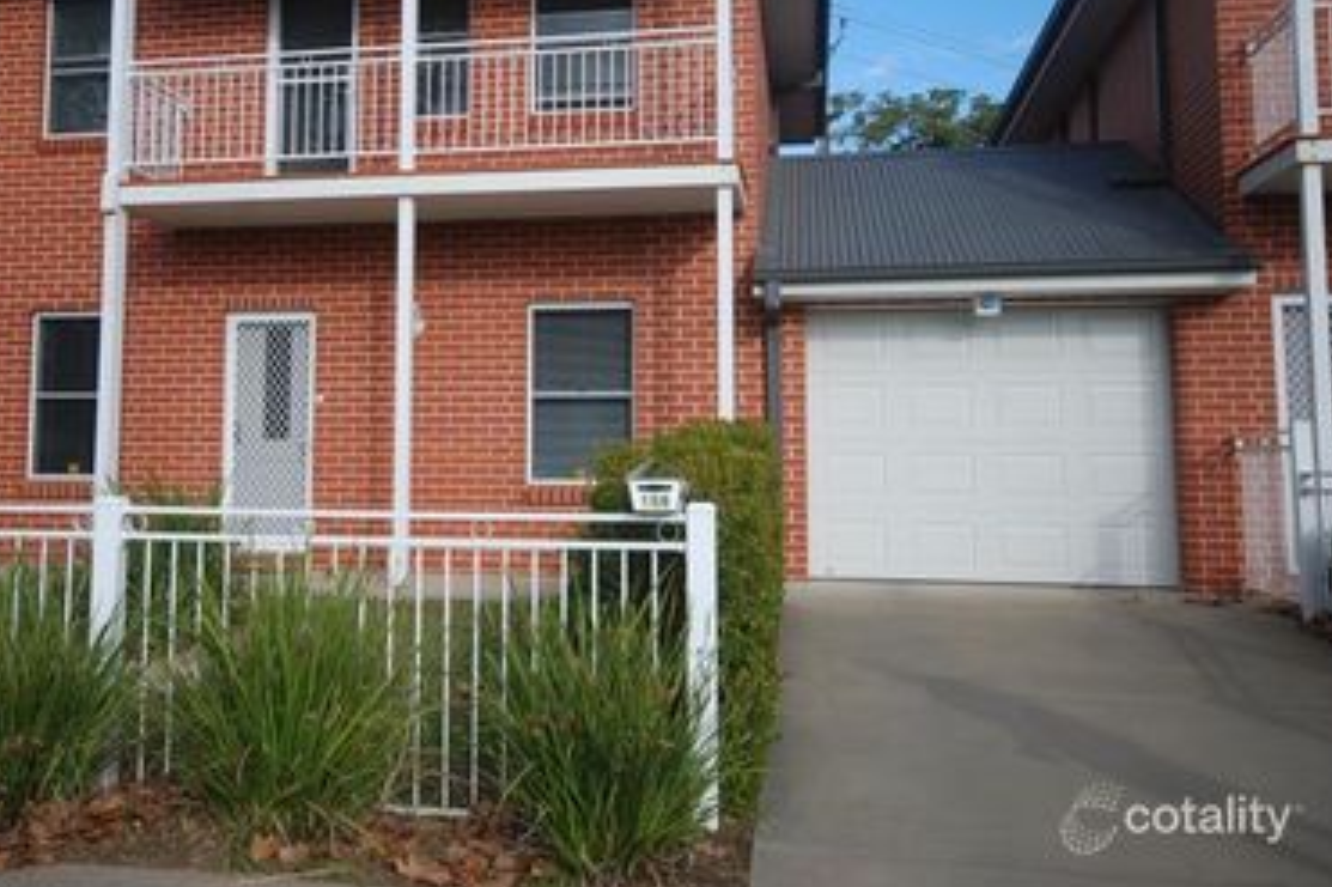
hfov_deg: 50.2
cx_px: 506
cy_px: 329
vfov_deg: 34.8
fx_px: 1405
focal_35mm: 38
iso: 100
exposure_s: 1/160
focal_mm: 20
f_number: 6.3
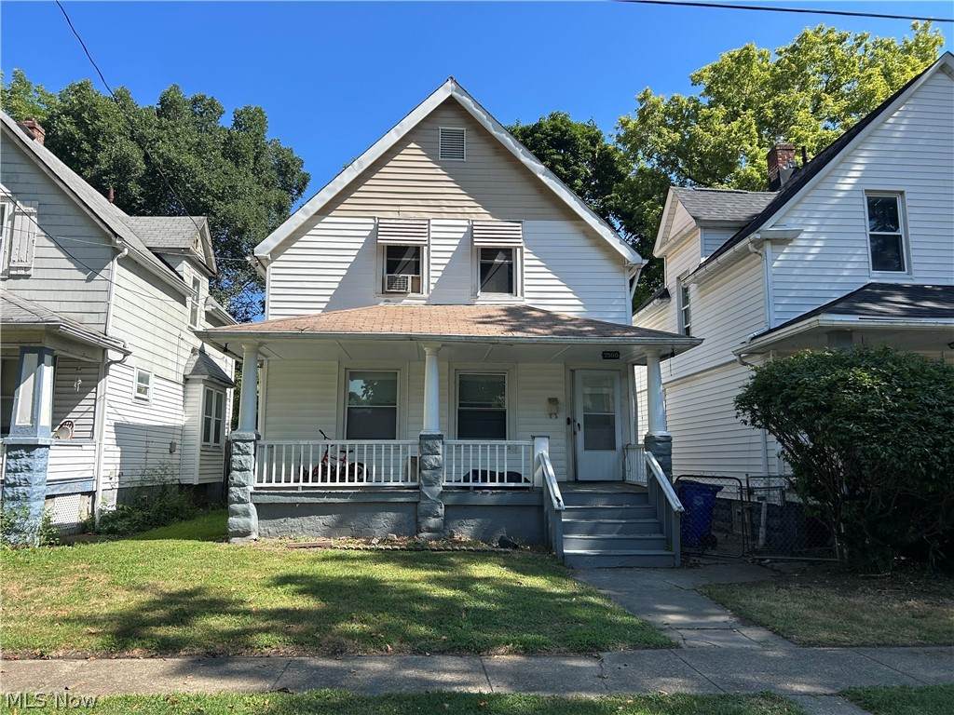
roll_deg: +0.4
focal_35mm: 26
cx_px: 477
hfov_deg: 67.3
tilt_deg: +9.2
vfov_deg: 53.1
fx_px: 717
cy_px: 358
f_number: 1.5
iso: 50
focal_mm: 5.7
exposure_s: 1/2252
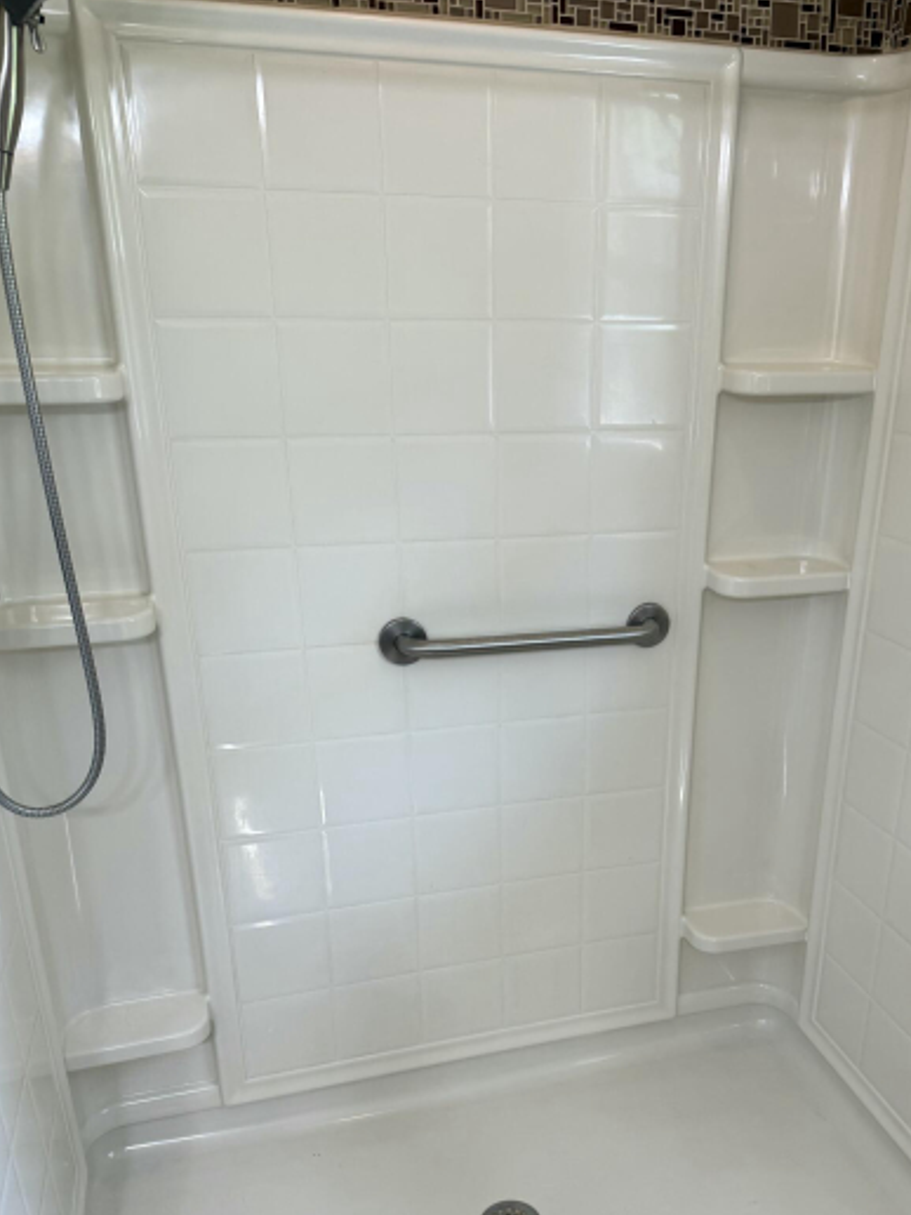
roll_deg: -1.6
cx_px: 565
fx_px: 1088
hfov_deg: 45.1
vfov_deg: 57.5
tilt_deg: -23.7
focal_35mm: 31
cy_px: 774
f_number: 1.78
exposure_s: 1/120
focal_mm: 6.76
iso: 100
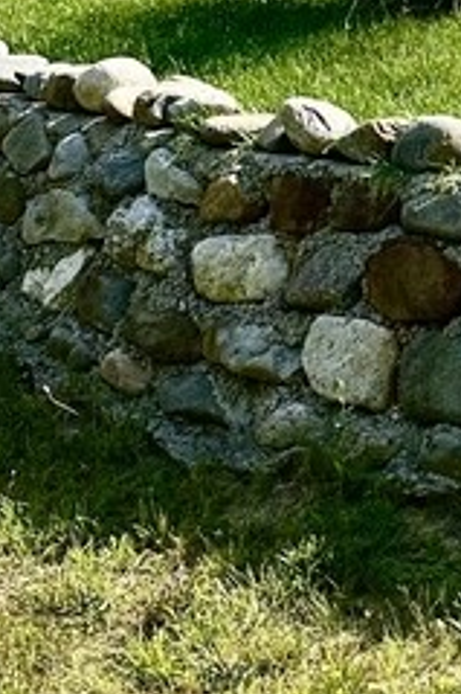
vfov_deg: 17.1
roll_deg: -0.5
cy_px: -369
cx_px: 658
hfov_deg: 12.3
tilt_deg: +9.3
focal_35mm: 107
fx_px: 2058
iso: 80
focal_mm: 6.86
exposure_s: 1/2882
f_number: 1.78
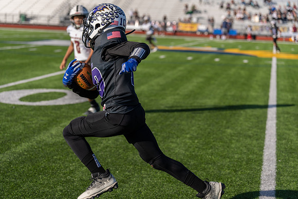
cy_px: 100
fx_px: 580
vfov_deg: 19.5
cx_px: 149
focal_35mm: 70
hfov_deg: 28.8
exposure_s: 1/2000
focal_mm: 70
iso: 125
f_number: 3.2
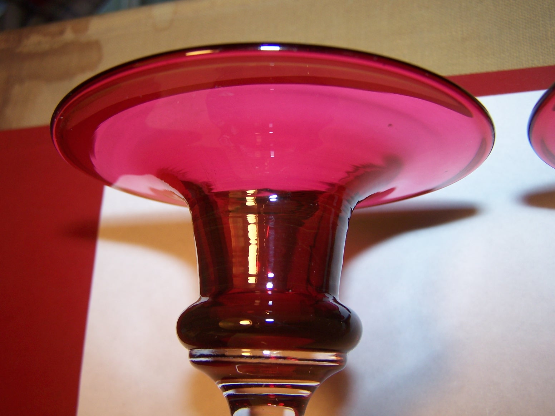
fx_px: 609
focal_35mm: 38
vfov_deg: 37.7
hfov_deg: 49.0
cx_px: 278
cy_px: 208
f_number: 2.8
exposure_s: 1/60
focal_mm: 6.3
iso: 80
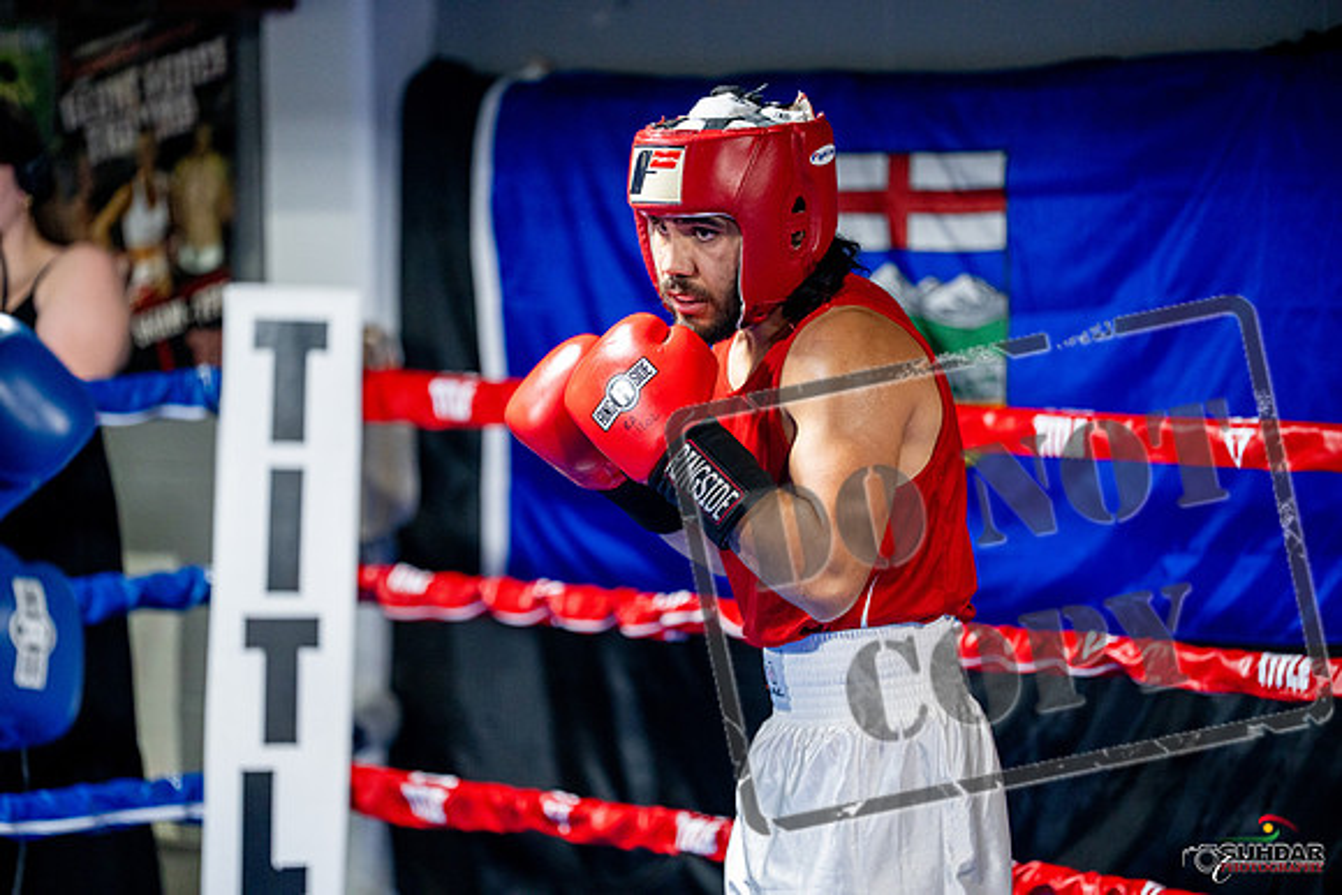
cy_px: 448
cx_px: 671
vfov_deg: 9.9
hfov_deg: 14.9
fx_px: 5145
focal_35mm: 138
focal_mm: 138
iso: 4000
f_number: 2
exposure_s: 1/800
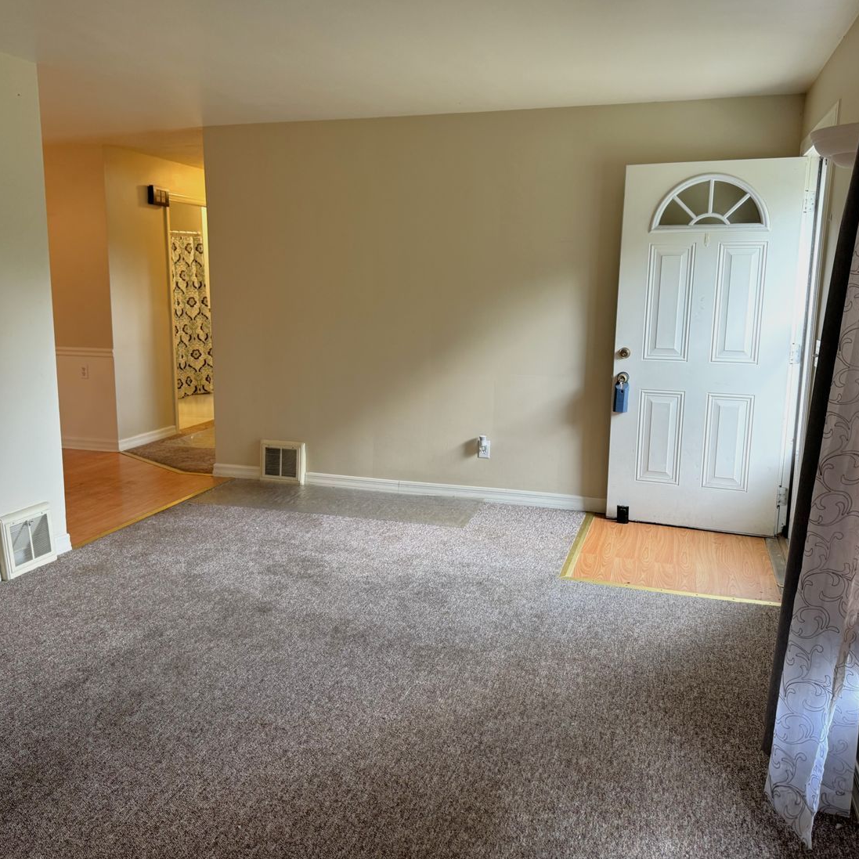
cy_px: 426
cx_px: 409
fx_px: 814
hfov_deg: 55.6
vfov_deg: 55.6
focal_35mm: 29
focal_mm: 6.76
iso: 160
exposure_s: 1/120
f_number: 1.78
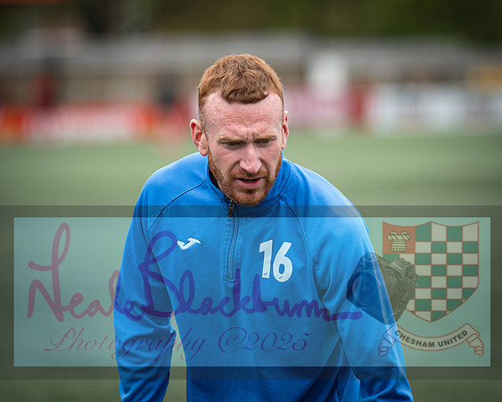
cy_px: 224
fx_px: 3767
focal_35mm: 254
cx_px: 254
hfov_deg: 7.6
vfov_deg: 6.1
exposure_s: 1/1900
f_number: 1.8
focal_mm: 135
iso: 100
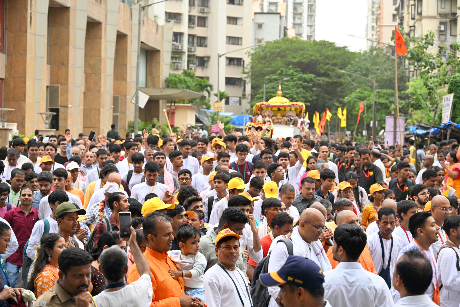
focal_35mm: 84
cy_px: 154
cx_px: 230
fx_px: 1073
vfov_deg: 16.3
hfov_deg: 24.2
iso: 160
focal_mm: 84
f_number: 6.3
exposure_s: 1/125
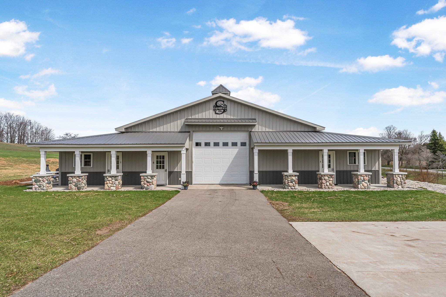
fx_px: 263
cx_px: 223
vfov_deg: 59.1
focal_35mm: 21
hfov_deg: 80.6
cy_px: 148
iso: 640
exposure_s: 1/400
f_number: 18
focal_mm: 21.2
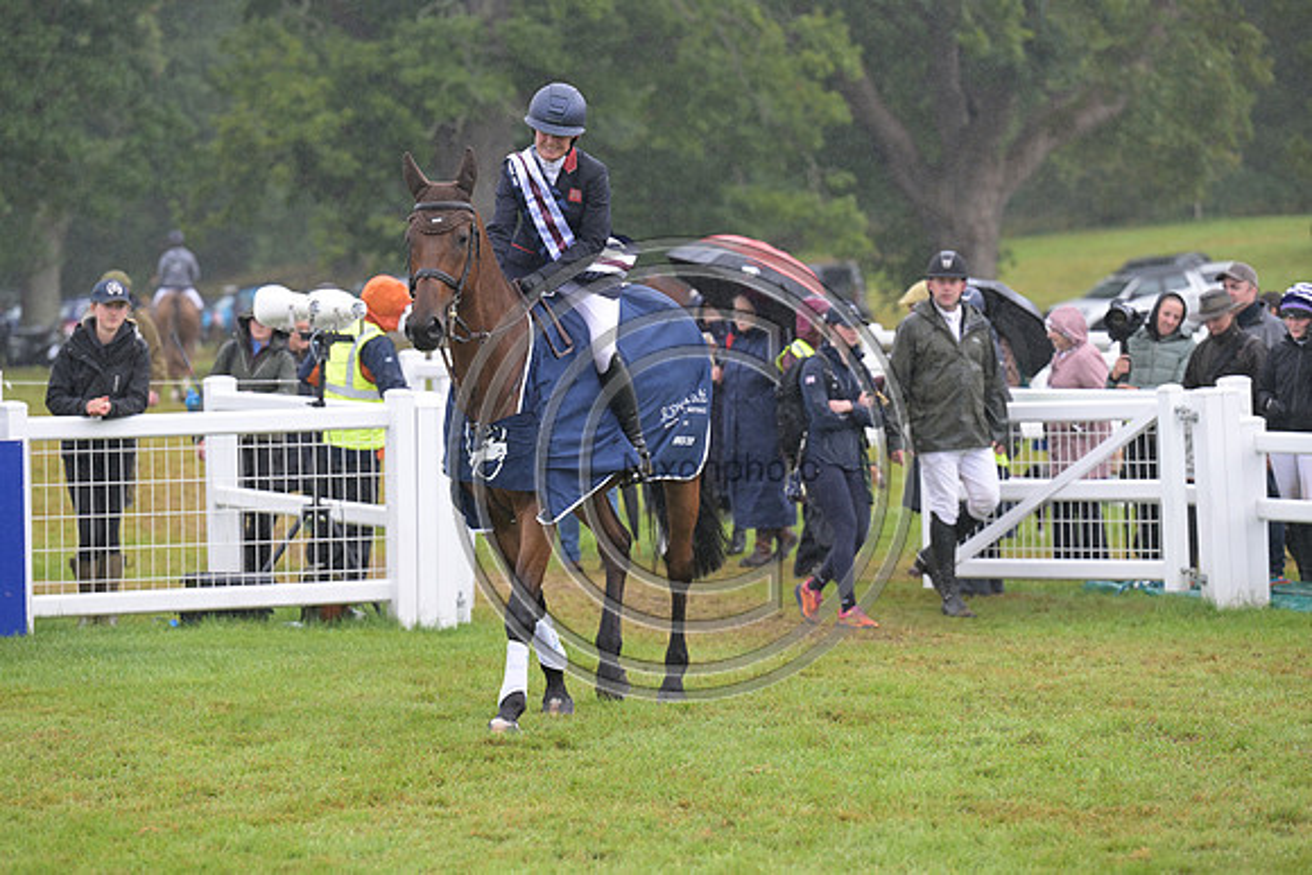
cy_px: 438
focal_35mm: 160
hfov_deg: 12.8
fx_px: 5832
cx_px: 656
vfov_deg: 8.6
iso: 1600
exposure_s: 1/1250
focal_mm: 160
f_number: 4.5
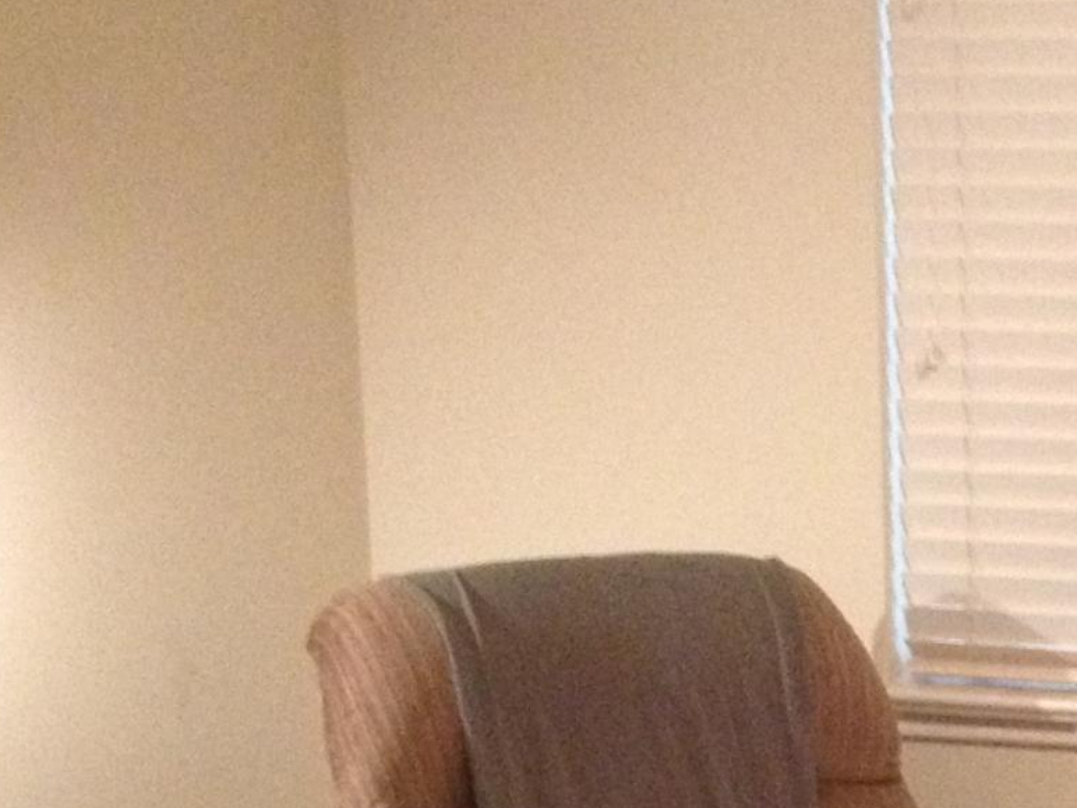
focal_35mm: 136
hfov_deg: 14.1
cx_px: 1272
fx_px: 4231
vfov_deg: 10.7
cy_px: 957
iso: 400
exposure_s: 1/17
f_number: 2.4
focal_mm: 4.28
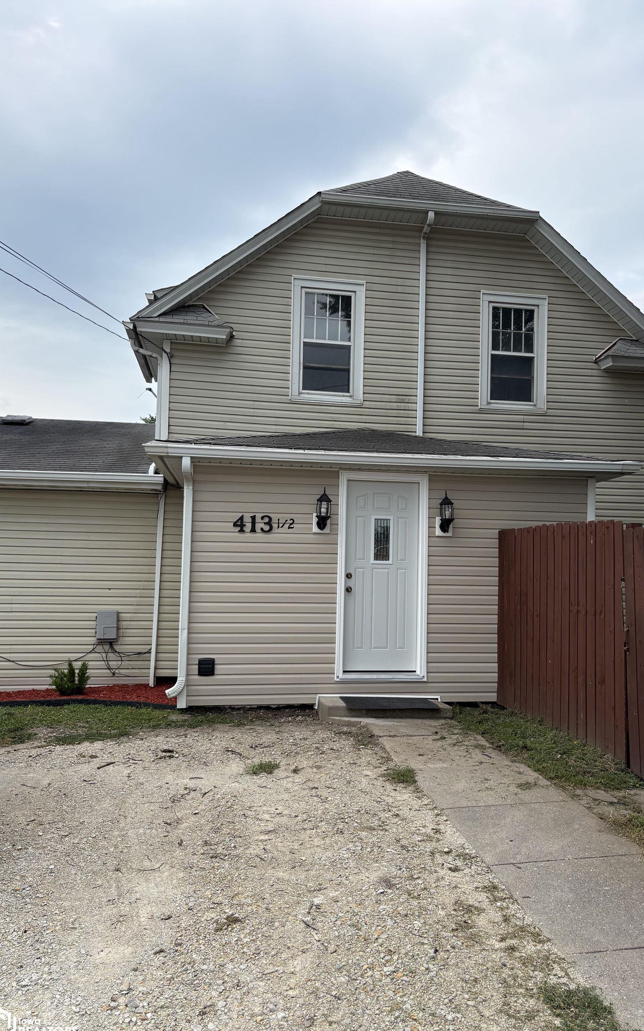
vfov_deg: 66.5
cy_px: 522
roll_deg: -1.0
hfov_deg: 44.4
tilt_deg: +4.5
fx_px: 786
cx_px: 375
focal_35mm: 28
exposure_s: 1/1393
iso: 50
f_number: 1.6
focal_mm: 5.96
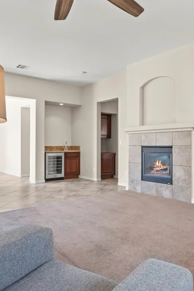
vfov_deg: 63.6
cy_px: 138
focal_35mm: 29
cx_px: 138
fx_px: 234
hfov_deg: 44.0
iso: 200
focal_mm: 16
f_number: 9
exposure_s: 2
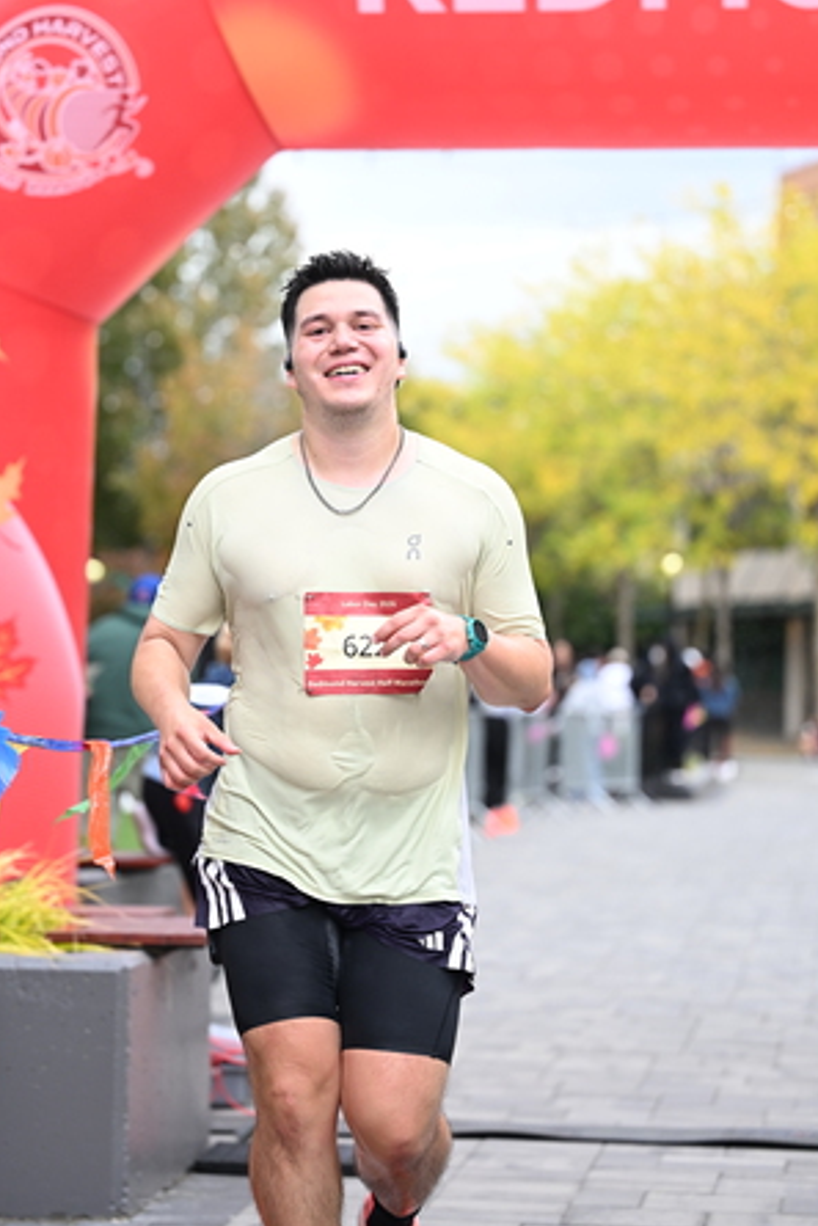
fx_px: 3746
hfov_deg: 12.5
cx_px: 346
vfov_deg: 18.6
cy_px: 515
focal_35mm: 110
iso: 640
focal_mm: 89
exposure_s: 1/1600
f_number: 2.8
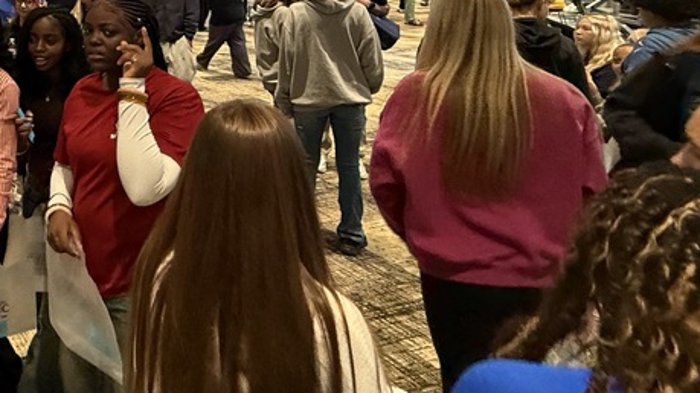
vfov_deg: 30.5
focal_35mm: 34
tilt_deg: -1.8
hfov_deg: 45.9
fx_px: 631
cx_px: -41
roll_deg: -0.1
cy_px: -53
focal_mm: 2.22
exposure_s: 1/60
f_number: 2.2
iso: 400
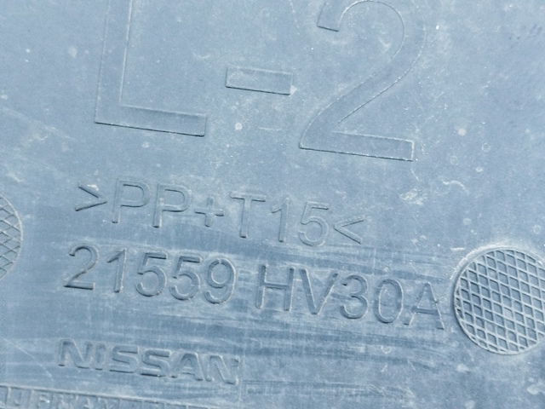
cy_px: 204
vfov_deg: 20.4
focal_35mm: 72
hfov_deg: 27.0
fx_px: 1134
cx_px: 272
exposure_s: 1/33
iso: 400
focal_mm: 5.31
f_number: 1.7
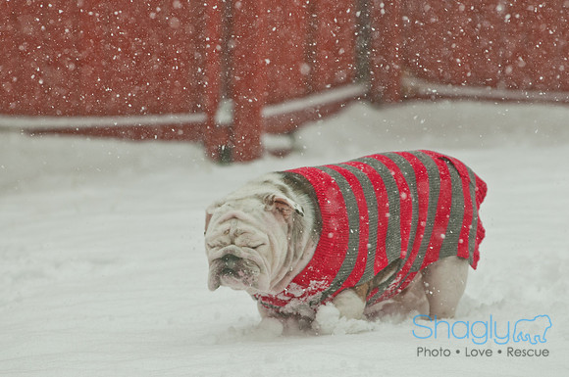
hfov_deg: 6.9
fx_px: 4735
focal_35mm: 300
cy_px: 188
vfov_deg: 4.6
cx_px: 284
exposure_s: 1/640
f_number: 5
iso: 200
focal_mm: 200
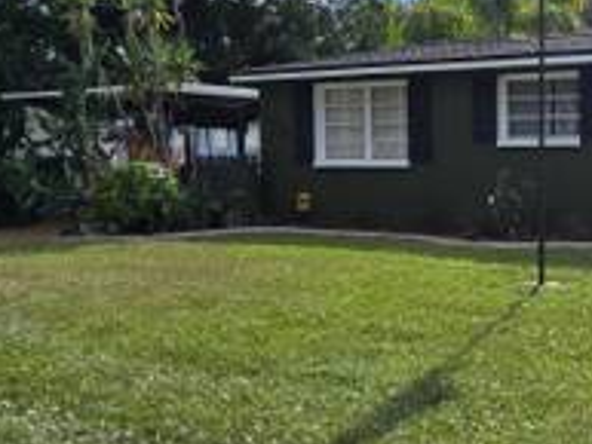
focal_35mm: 43
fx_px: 736
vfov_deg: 33.4
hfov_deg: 38.0
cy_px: 158
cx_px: 620
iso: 50
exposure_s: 1/5048
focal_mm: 2.2
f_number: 2.2
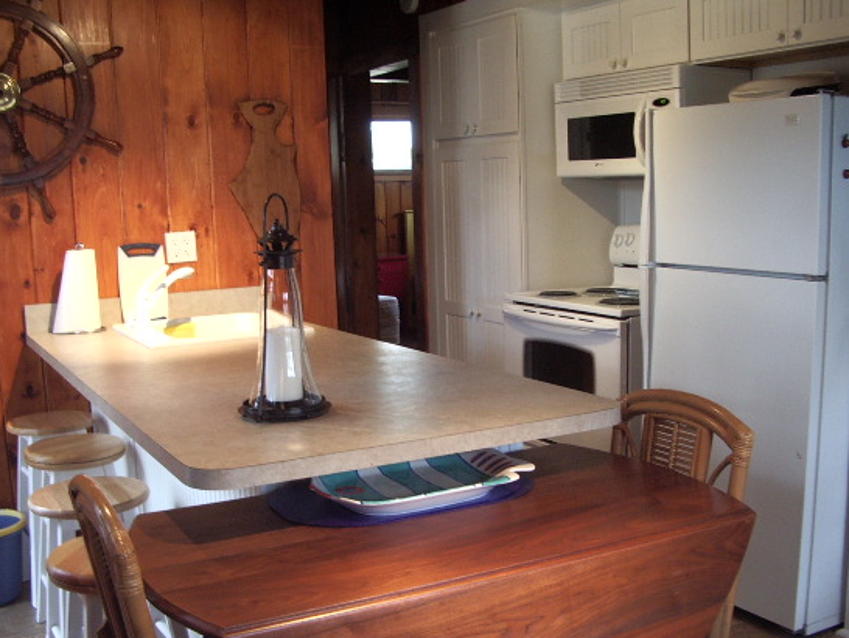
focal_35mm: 41
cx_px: 429
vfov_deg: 35.1
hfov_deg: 45.8
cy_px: 363
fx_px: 1006
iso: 200
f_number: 2.6
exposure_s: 1/15
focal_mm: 5.8
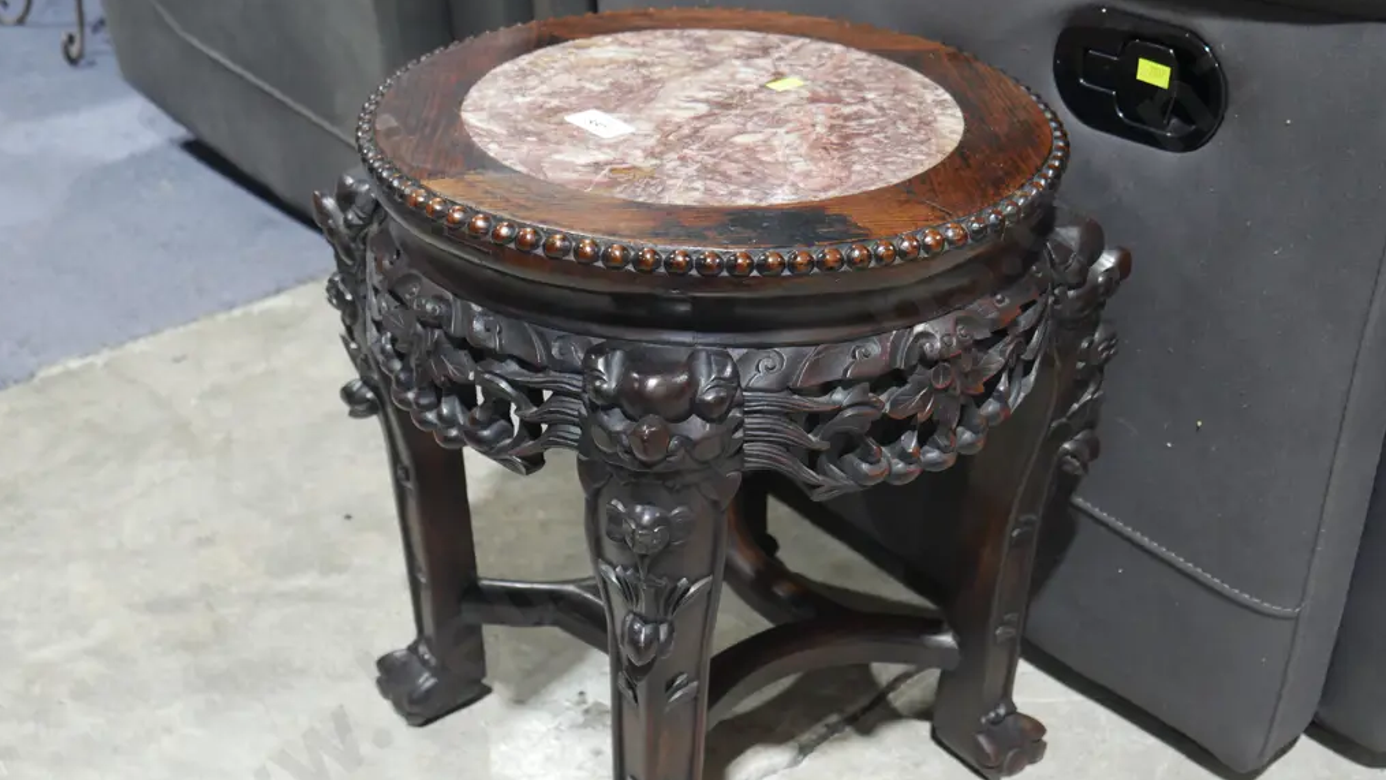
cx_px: 688
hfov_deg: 46.4
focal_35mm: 44
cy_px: 480
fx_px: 1617
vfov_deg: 27.0
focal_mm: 20
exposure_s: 1/60
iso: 1000
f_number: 4.4
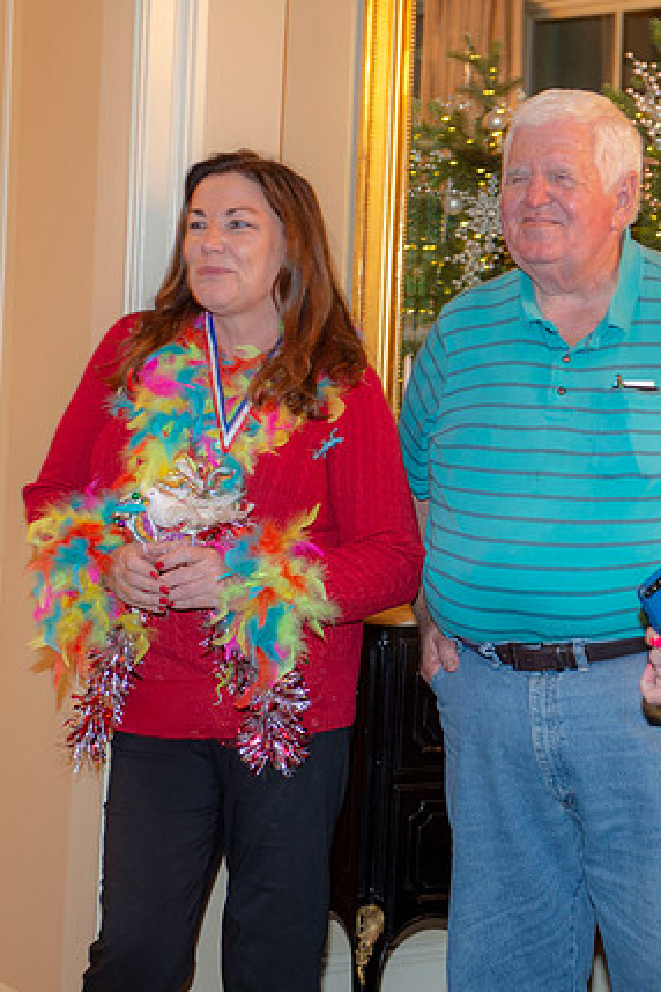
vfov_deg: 21.5
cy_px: 444
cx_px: 486
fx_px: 2616
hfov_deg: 14.4
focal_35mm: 95
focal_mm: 55
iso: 800
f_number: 3.5
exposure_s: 1/60
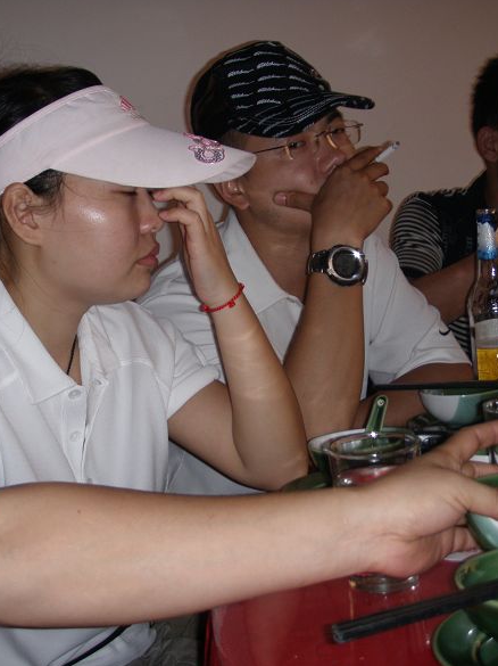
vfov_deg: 36.8
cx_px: 205
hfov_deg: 28.0
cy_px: 328
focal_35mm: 52
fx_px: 999
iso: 100
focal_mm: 6.7
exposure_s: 1/30
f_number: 3.5
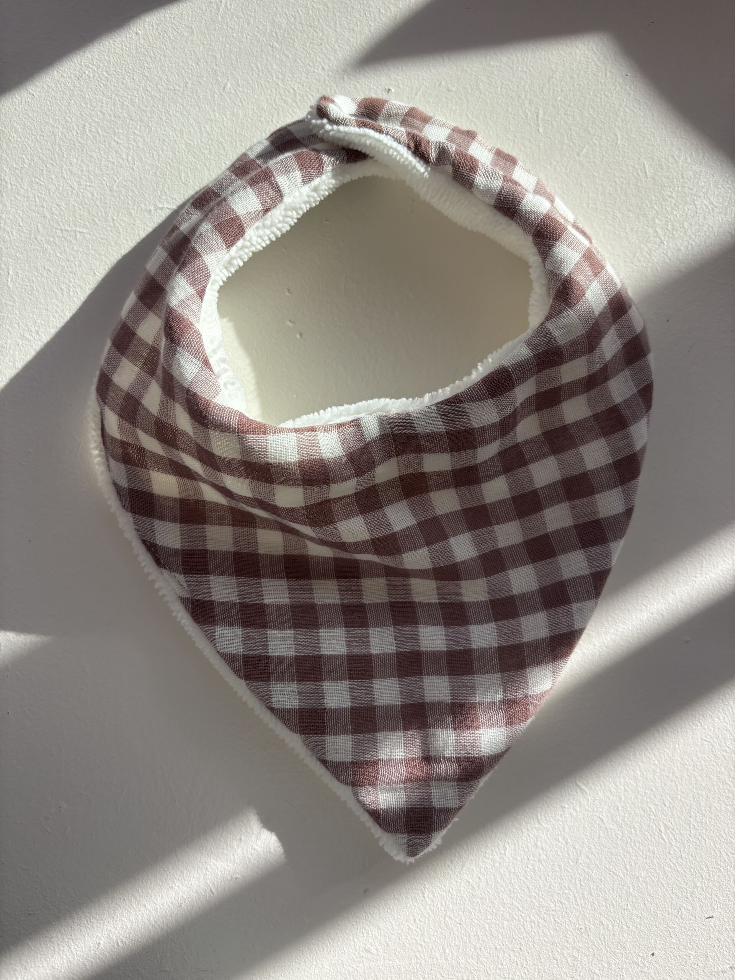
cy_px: 490
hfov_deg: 53.1
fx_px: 736
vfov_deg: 67.3
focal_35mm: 26
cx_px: 368
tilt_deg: -84.6
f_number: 1.6
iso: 50
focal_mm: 5.96
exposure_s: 1/1949
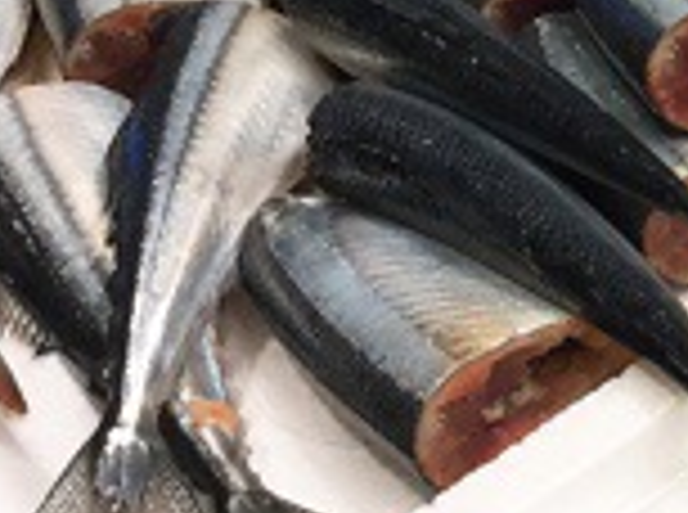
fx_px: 2578
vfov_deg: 11.4
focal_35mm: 130
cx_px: 1318
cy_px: 310
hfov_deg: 13.3
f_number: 2.4
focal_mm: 3.3
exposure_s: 1/30
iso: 64
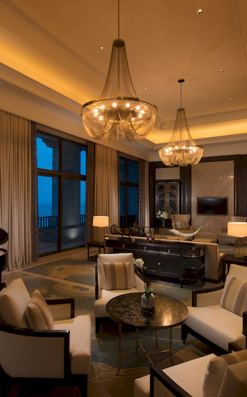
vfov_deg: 77.2
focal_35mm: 23
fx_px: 248
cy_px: 198
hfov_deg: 52.9
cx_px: 112
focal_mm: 15
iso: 250
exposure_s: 2
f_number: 14
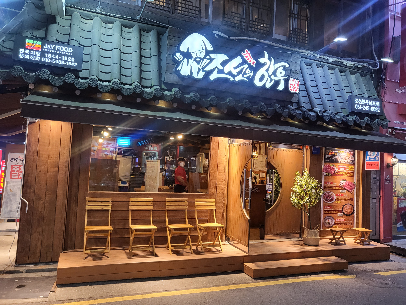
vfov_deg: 53.1
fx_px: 305
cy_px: 152
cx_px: 203
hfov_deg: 67.3
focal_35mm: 26
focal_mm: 4.25
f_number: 1.8
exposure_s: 1/60
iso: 250
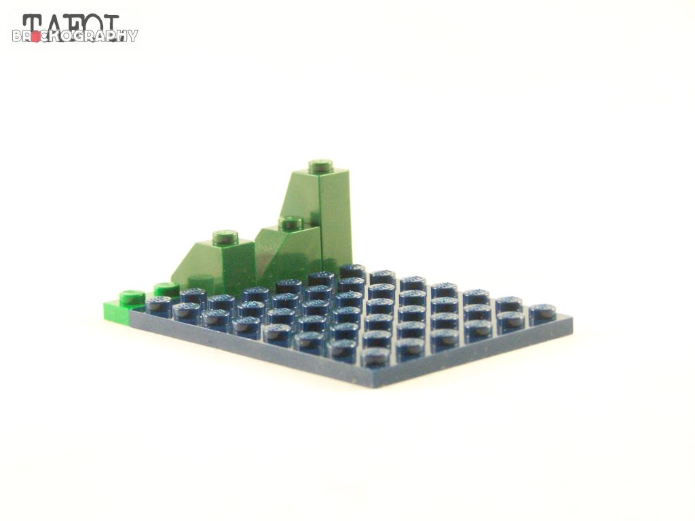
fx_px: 2570
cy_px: 260
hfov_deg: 15.4
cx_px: 348
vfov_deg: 11.6
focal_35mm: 128
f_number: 3.2
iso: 400
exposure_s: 1/45
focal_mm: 21.2
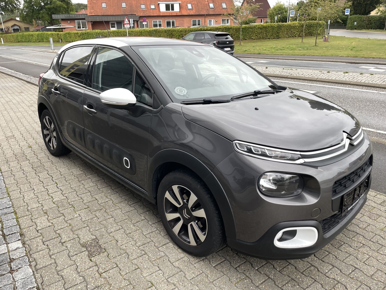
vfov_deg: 53.1
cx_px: 193
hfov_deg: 67.3
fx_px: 290
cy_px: 145
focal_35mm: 26
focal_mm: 4.2
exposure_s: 1/231
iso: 32
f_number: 1.6
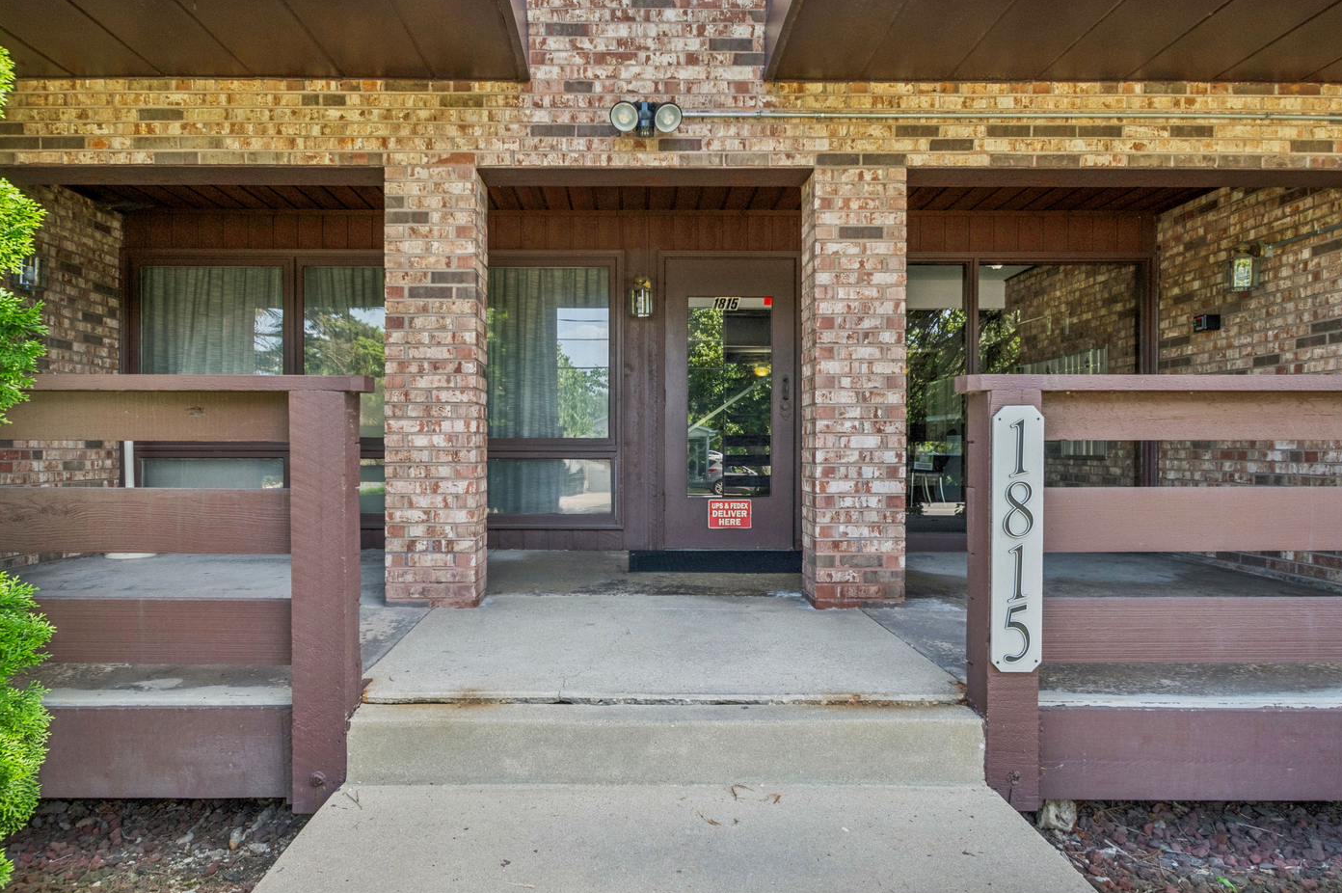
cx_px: 688
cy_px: 438
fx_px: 782
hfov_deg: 81.2
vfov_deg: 59.4
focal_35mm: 21
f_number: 8
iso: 400
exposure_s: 1/125
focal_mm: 11.9
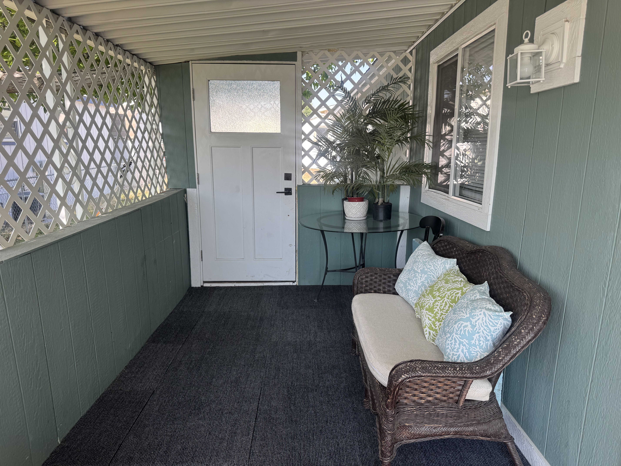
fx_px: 431
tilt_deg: -12.0
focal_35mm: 24
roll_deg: +0.1
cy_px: 233
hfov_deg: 71.6
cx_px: 310
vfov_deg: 56.8
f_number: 1.78
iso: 80
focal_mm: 6.76
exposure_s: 1/294
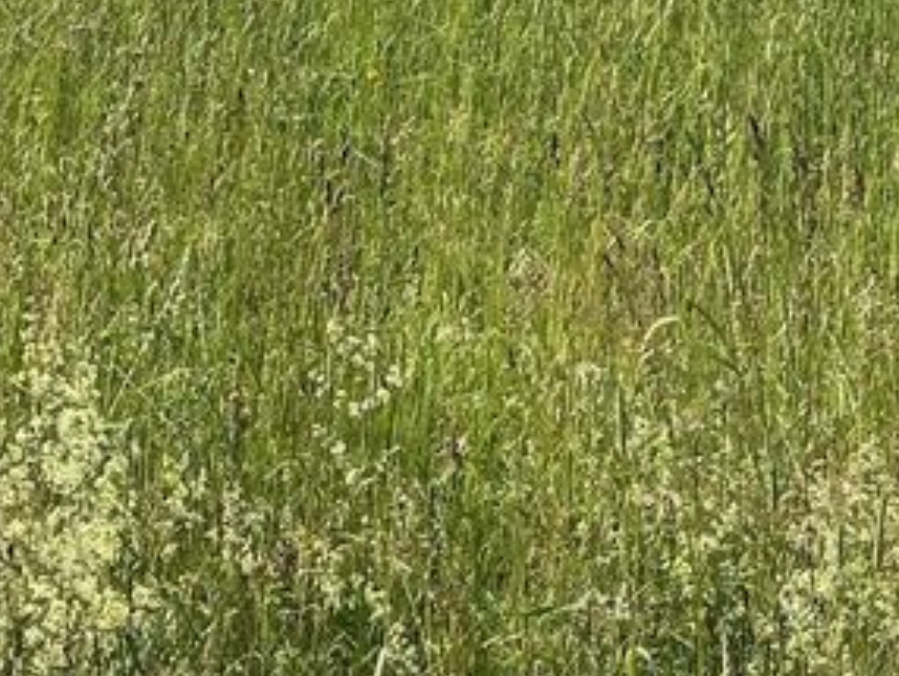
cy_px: -516
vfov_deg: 14.2
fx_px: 2417
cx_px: 201
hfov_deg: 20.9
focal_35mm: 93
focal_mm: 5.1
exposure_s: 1/5076
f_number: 1.6
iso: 50
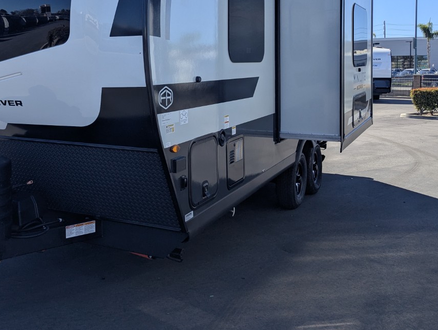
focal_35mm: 39
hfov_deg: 47.0
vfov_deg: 36.3
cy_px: 95
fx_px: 494
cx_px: 144
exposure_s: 1/2137
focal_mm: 6.81
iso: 44
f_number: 1.85
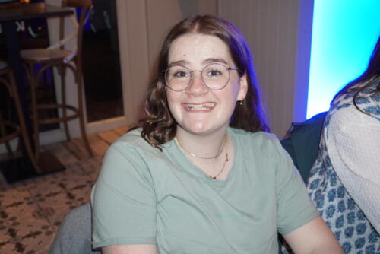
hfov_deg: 44.9
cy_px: 127
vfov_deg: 30.9
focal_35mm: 44
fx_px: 459
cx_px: 190
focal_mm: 29
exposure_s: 1/60
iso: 1600
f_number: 4.5
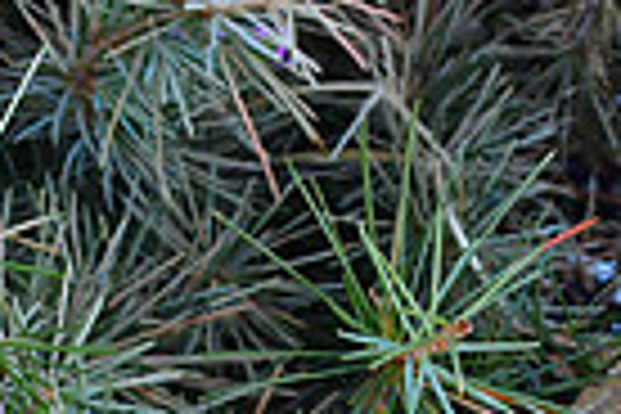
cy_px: 758
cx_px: 634
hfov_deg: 10.1
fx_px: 3484
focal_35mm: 202
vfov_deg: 6.6
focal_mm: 32
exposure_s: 1/50
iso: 1250
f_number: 11
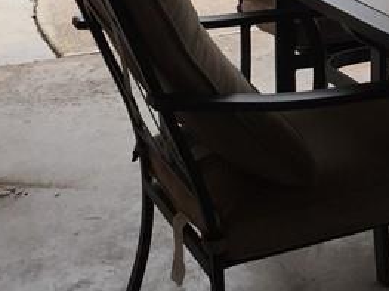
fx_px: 1269
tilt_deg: -10.0
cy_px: -86
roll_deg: -0.3
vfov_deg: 12.7
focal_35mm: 113
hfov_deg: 16.7
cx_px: 457
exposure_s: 1/682
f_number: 2.2
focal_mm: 4.15
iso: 32
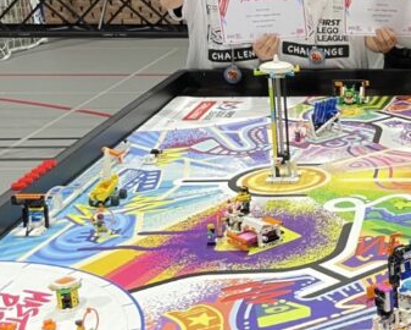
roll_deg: -1.3
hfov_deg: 21.8
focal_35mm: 77
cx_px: 559
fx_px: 937
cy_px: 167
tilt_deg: -15.4
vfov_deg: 19.9
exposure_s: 1/55
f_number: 1.6
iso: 80
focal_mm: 4.2
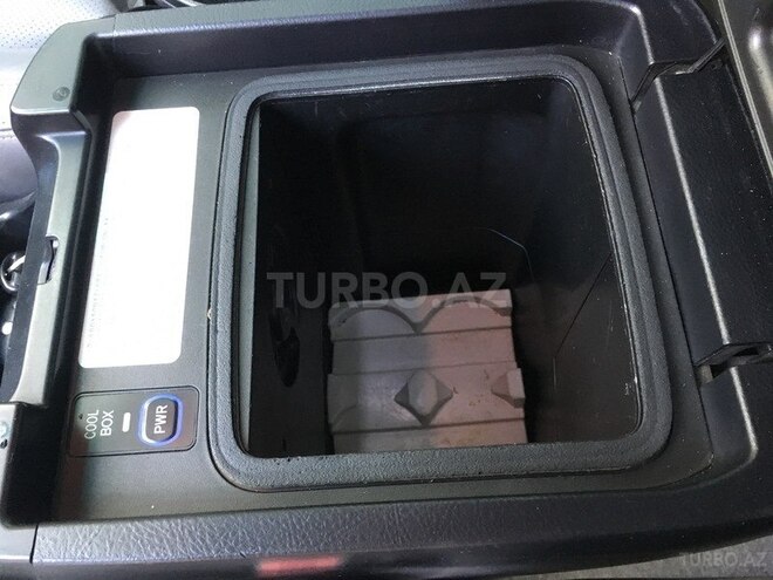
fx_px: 648
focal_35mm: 29
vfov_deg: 48.2
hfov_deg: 61.7
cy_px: 290
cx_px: 386
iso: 200
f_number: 2.2
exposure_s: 1/17
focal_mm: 4.15
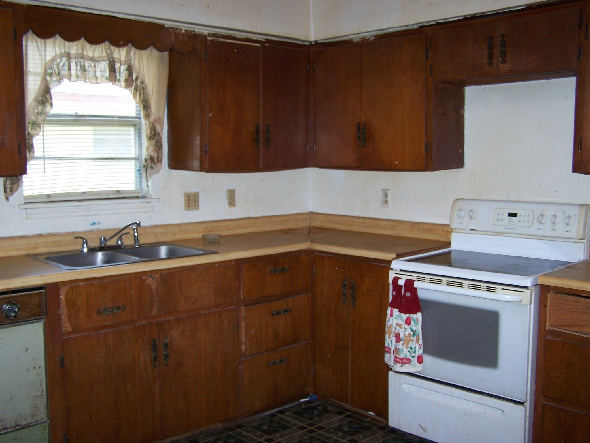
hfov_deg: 49.0
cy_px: 222
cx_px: 295
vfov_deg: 37.7
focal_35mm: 38
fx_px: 648
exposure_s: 1/60
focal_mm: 6.3
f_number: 2.8
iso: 140
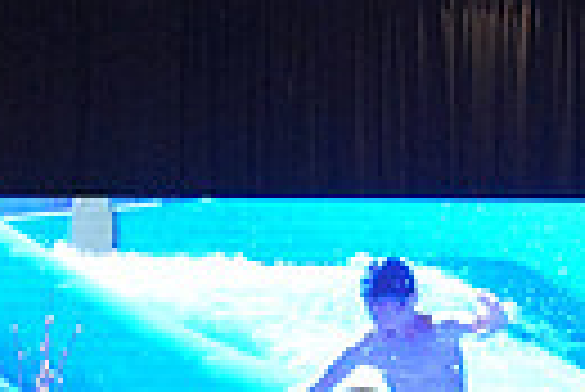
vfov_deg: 5.9
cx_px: 1058
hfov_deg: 8.5
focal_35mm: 232
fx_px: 3774
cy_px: 615
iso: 2000
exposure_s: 1/400
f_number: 4
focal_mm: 35
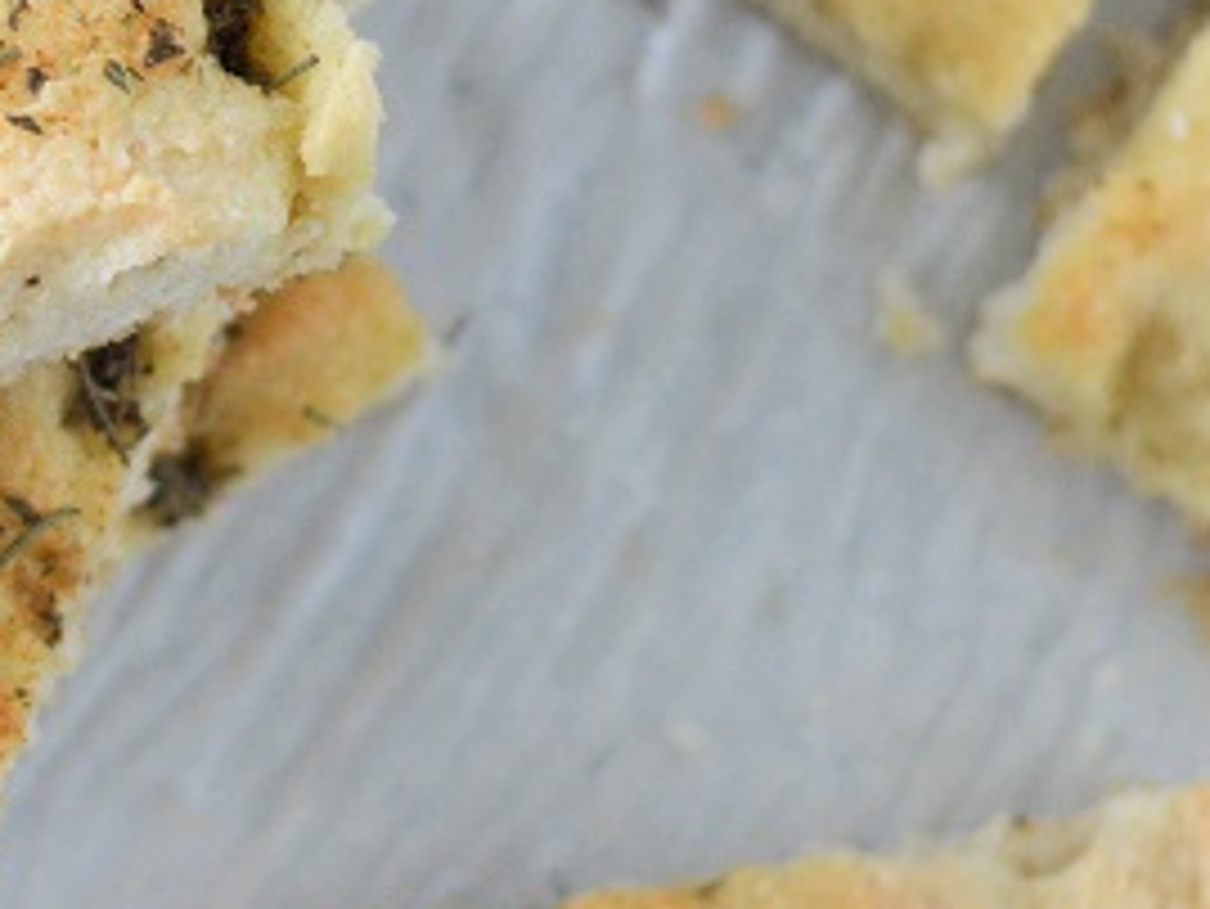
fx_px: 8428
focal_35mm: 241
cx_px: -261
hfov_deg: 8.1
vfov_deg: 6.2
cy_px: 216
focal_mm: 50
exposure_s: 1/500
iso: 900
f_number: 2.8
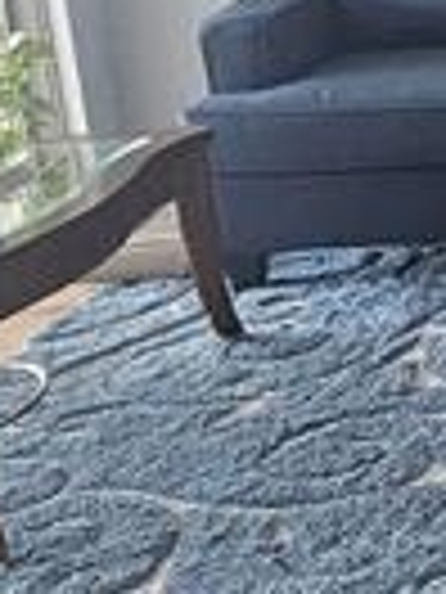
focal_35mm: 134
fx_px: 2302
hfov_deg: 10.1
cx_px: 960
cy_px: 126
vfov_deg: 14.6
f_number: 1.8
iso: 640
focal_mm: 5.4
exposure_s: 1/60
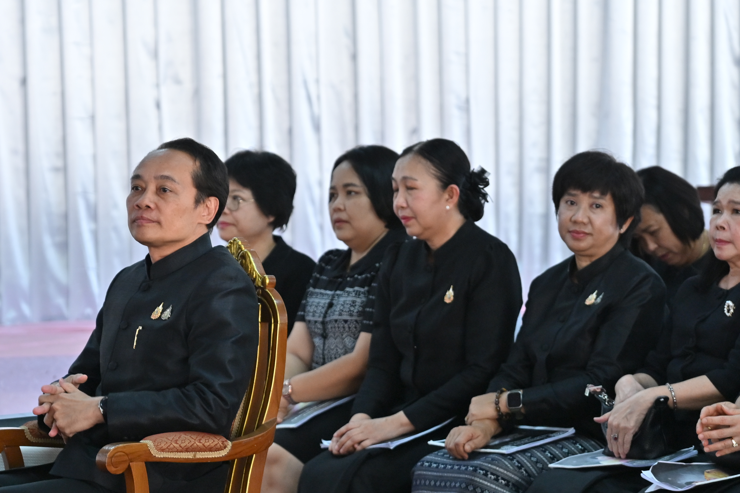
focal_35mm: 220
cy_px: 409
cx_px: 273
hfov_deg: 9.4
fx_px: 4522
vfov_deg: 6.2
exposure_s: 1/200
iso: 640
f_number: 4
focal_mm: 120
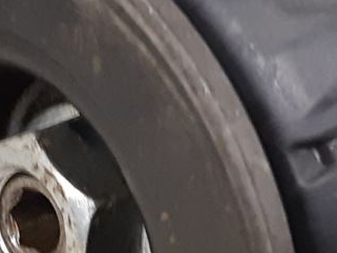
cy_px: 220
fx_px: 1617
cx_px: 213
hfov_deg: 11.9
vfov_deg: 8.9
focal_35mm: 166
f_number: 1.7
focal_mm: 3.93
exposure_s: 1/33
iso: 250
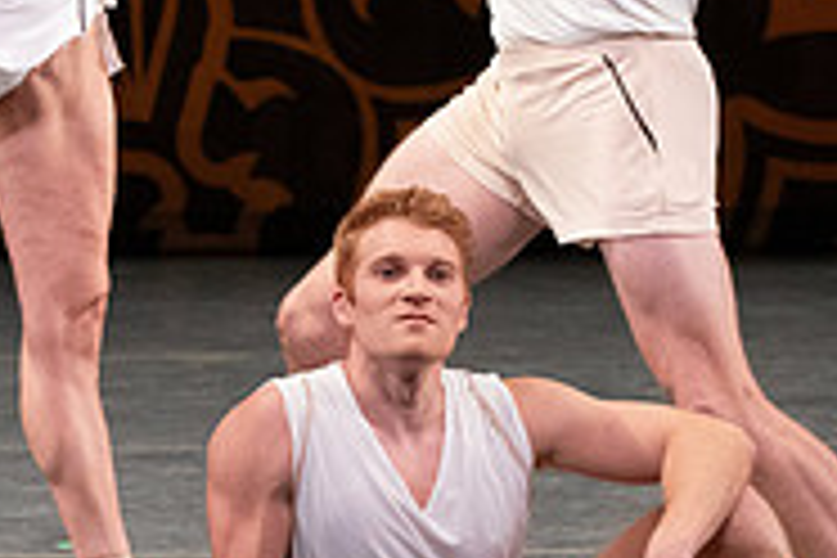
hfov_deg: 1.7
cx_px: 428
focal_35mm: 1248
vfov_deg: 1.1
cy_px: 236
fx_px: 29014
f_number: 10
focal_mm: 400
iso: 6400
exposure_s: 1/400
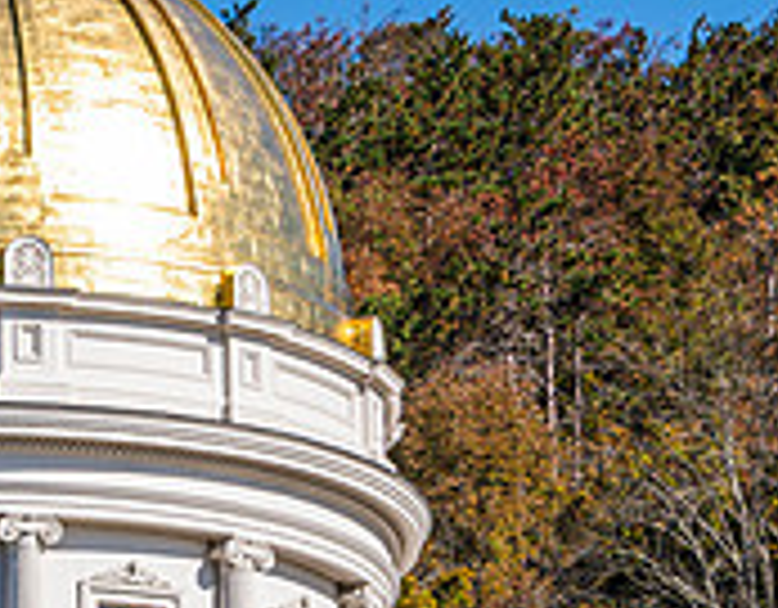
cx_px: -215
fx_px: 10058
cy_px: 400
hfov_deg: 4.4
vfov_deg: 3.5
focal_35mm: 441
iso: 64
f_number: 8
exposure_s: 1/200
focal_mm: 98
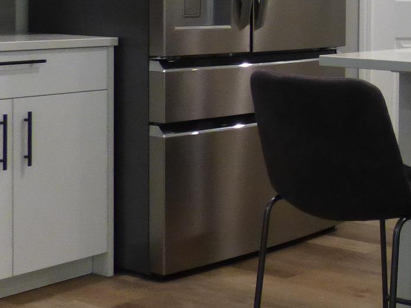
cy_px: 13
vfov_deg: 19.4
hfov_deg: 21.4
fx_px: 879
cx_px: 646
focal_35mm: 74
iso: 400
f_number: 2.8
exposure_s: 1/60
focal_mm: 3.58
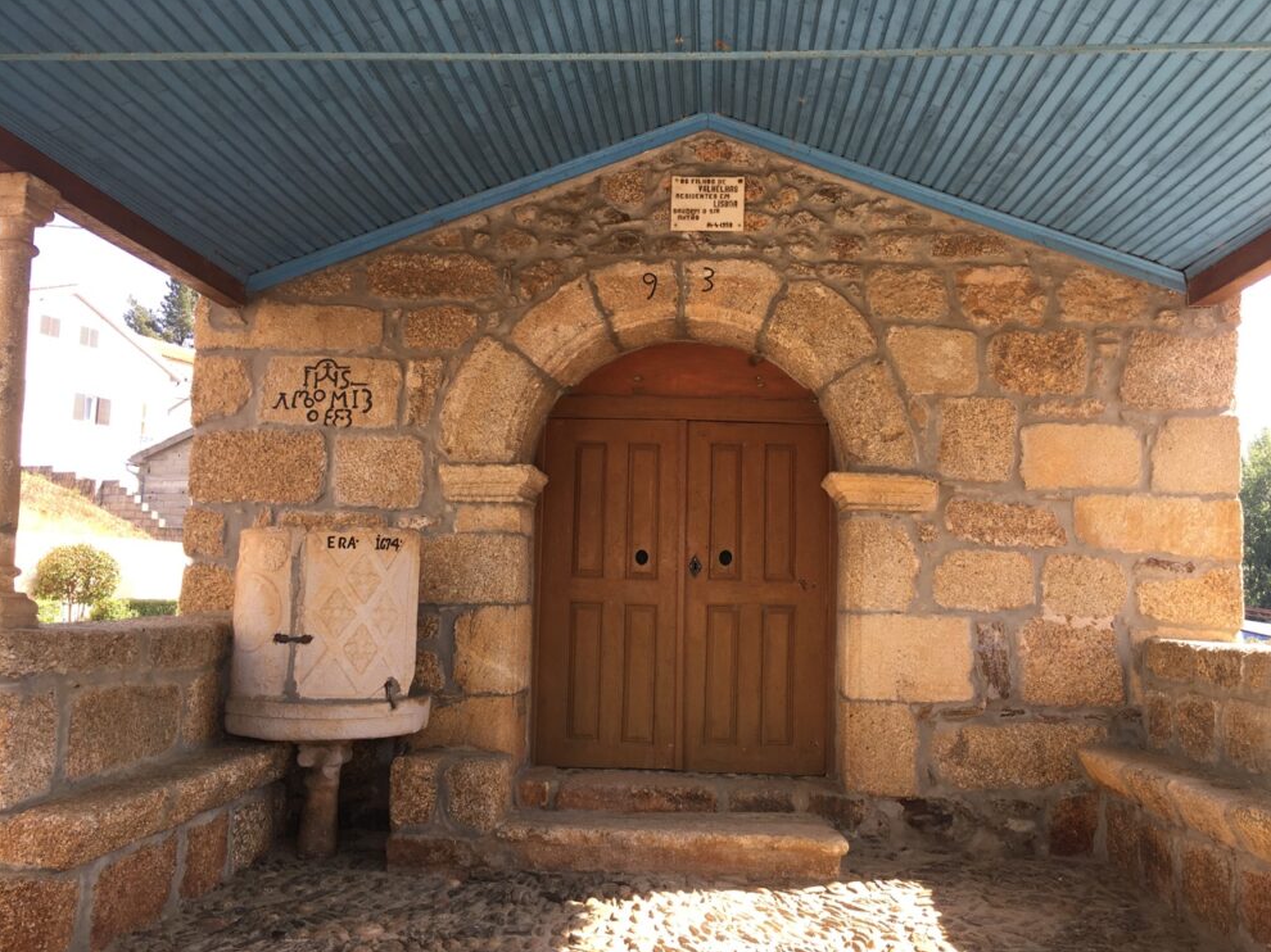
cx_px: 655
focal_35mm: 30
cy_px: 481
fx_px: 1101
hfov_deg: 60.0
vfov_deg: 46.8
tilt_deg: +8.2
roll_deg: -0.9
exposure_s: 1/167
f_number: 2.2
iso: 25
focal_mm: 4.15
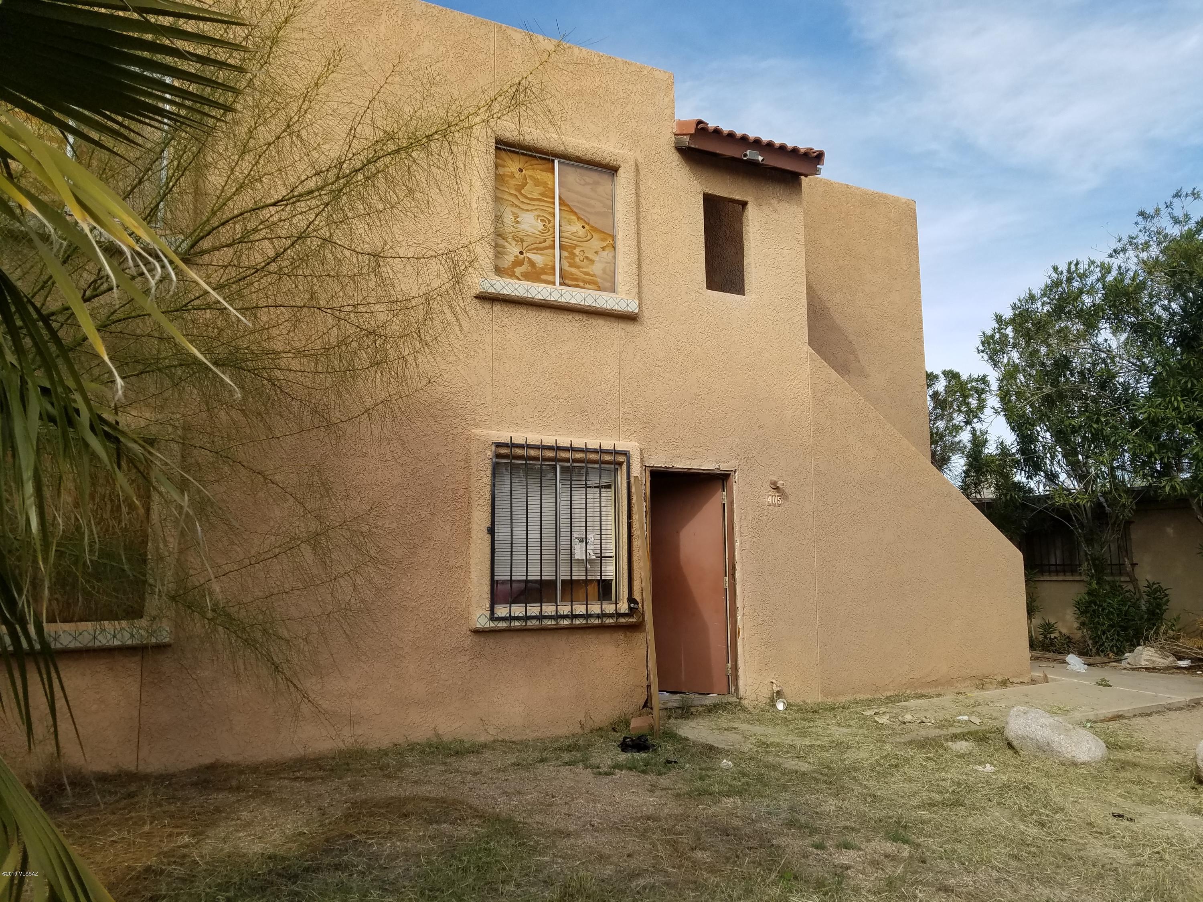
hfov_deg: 67.3
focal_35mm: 26
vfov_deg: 53.1
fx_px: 904
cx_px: 602
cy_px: 451
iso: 50
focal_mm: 4.2
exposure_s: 1/2056
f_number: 1.7
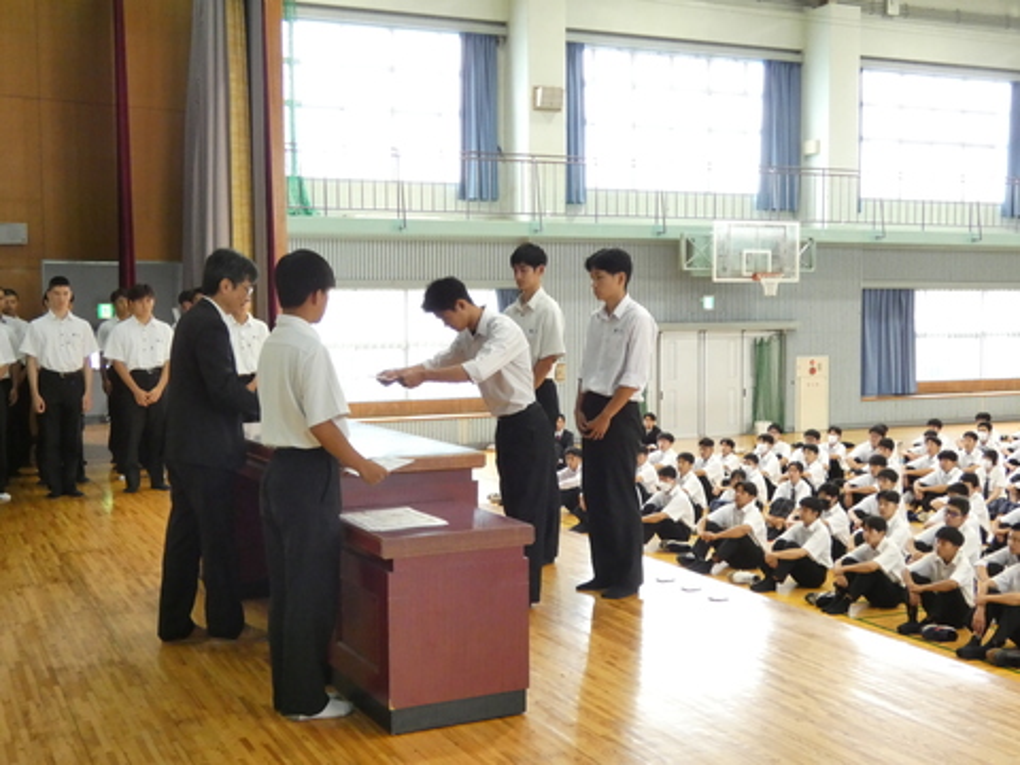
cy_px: 382
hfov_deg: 43.9
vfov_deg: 33.6
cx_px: 510
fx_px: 1267
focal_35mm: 43
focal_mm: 7.8
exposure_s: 1/80
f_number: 3.7
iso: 800
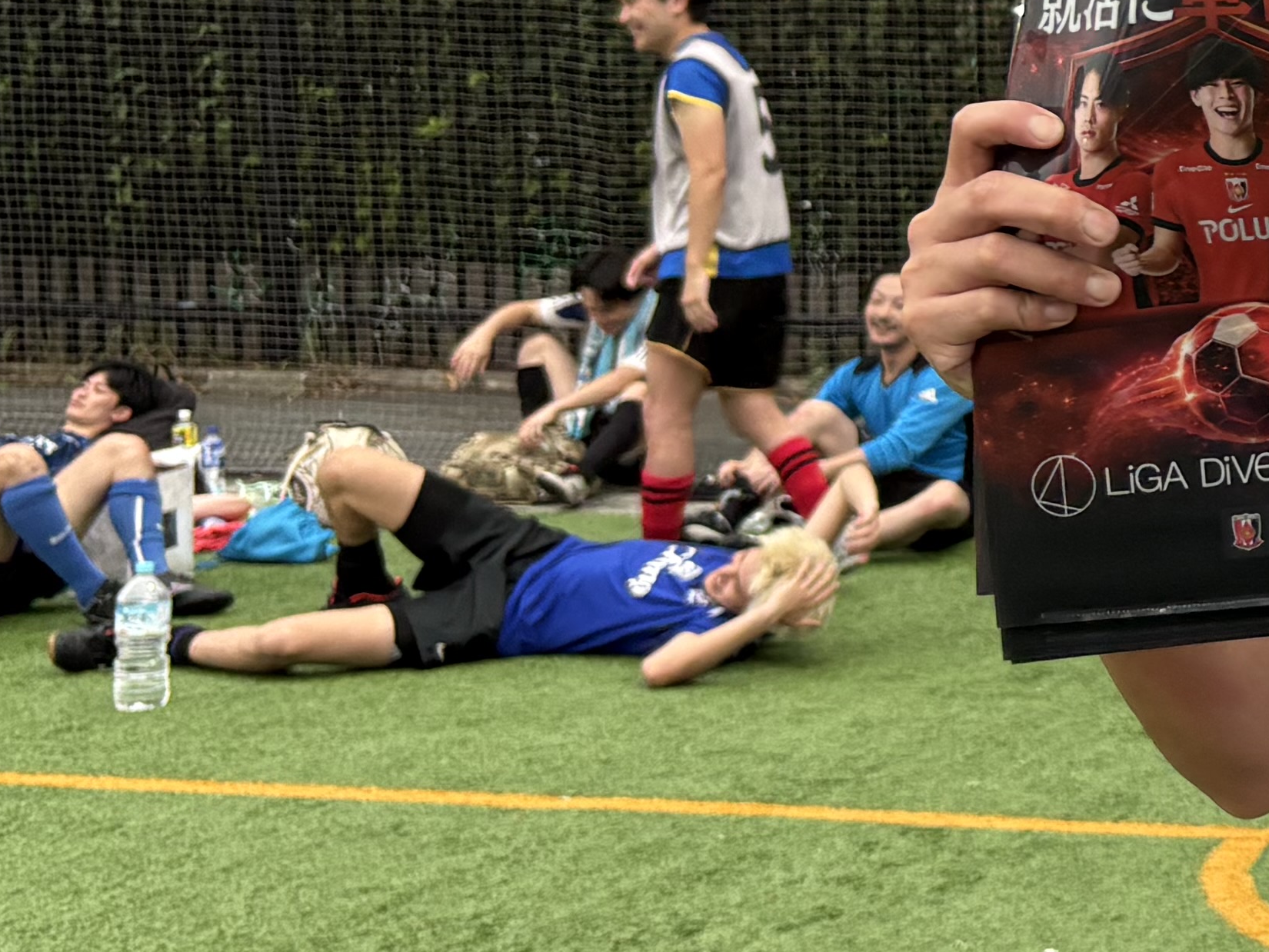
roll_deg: -0.1
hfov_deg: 19.0
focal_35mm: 90
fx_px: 3300
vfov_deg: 16.2
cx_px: 1942
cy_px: 50
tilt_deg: +1.3
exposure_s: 1/106
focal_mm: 5.96
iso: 125
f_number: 1.6
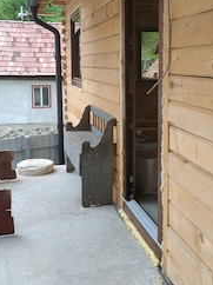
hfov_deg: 30.1
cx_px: 133
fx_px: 395
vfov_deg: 39.4
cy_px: 107
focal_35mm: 48
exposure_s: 1/164
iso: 50
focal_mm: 4.22
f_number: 1.8
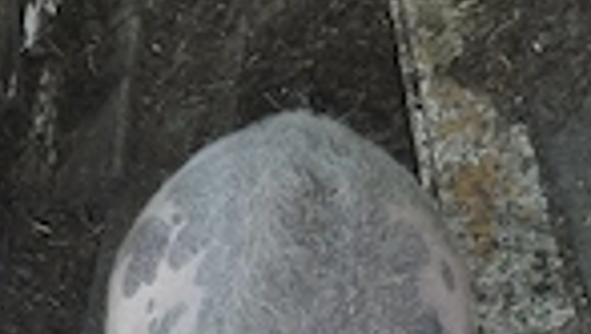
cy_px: 773
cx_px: 221
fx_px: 1161
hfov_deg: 28.5
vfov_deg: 12.9
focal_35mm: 74
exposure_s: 1/50
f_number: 1.89
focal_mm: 5.95
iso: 130
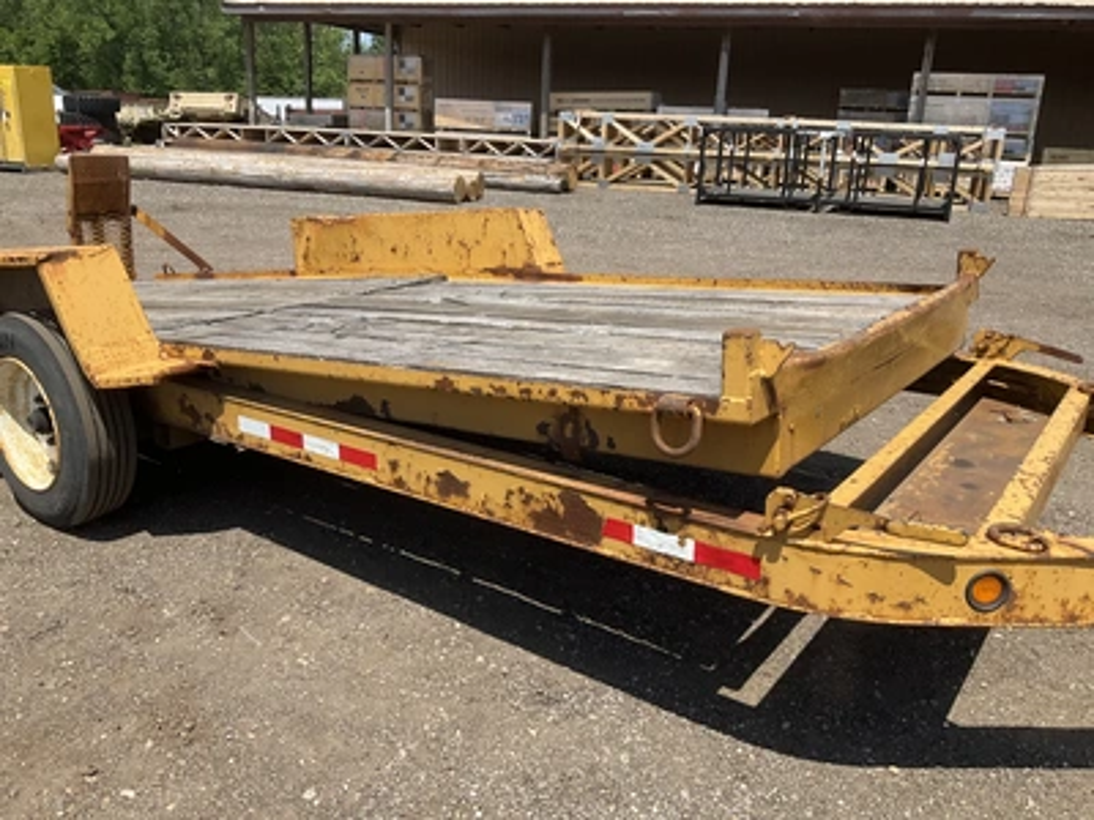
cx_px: 547
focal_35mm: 29
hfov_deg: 61.7
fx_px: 917
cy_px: 410
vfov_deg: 48.2
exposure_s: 1/1577
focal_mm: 3
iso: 25
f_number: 1.8
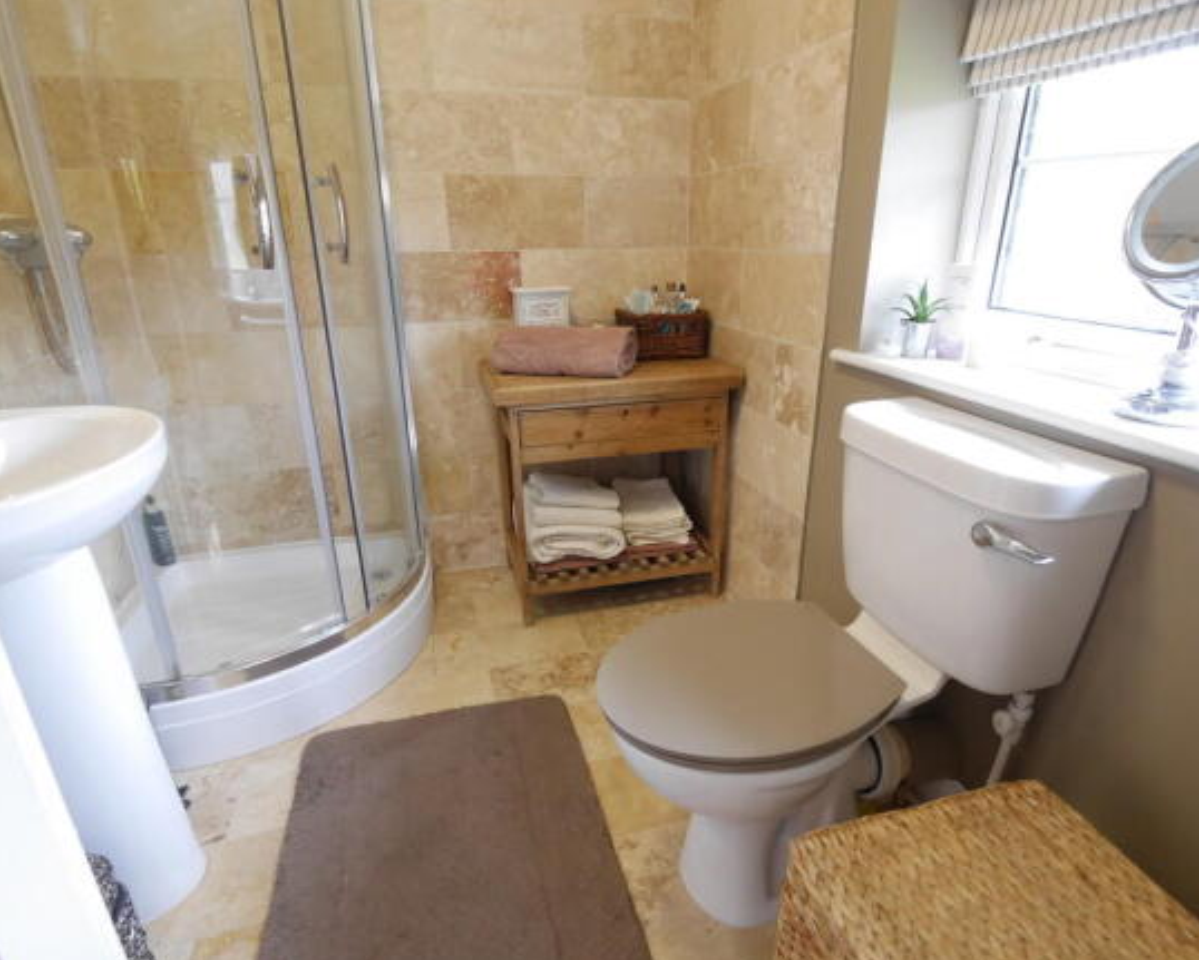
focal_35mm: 19
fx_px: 675
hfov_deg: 83.1
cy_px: 480
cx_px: 640
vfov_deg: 70.9
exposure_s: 1/60
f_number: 4
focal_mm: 9
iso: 1600
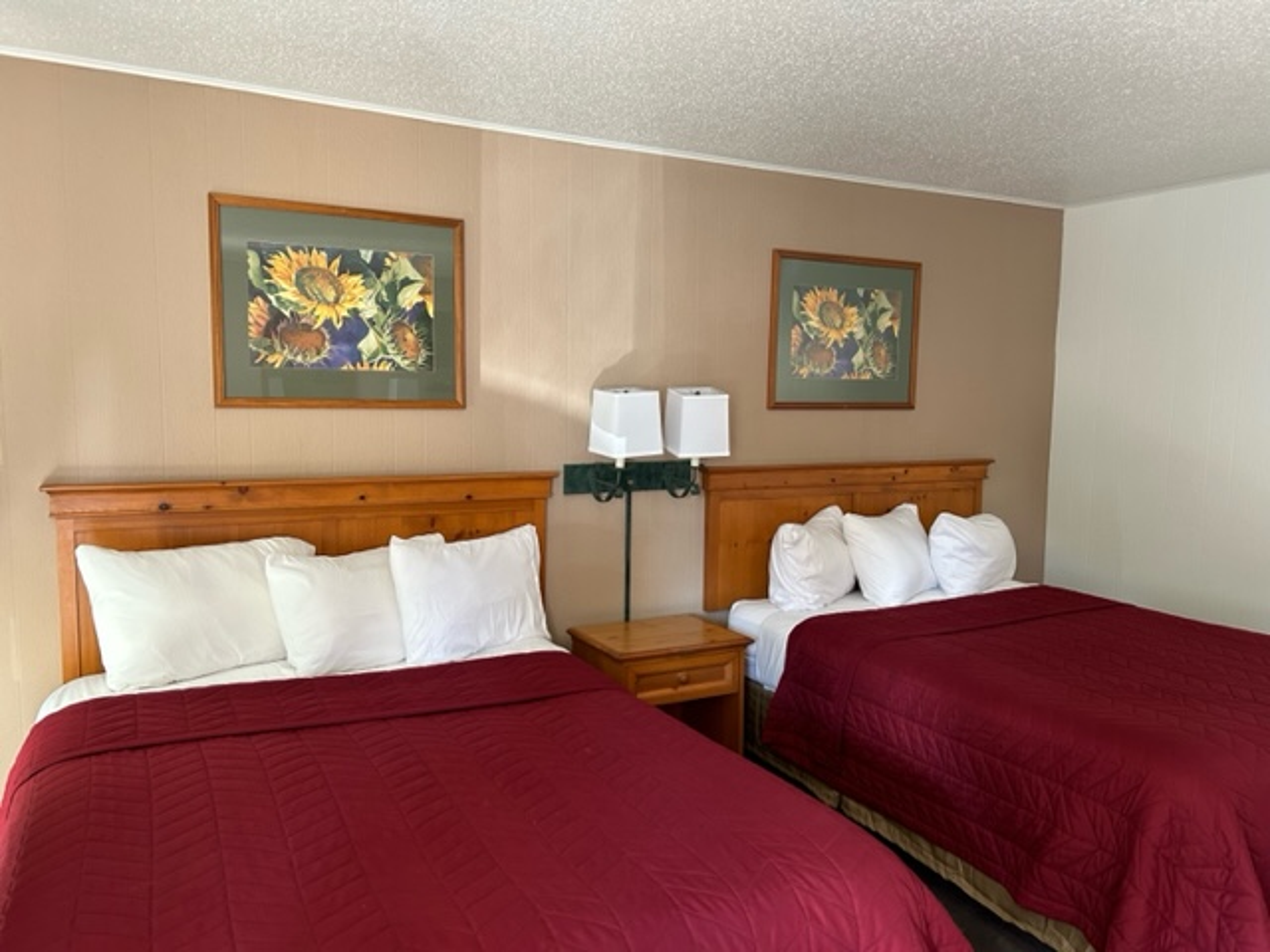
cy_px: 476
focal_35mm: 26
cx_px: 635
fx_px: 954
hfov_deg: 67.3
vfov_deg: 53.1
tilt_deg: -5.0
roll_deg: -0.8
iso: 160
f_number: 1.5
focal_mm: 5.7
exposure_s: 1/60
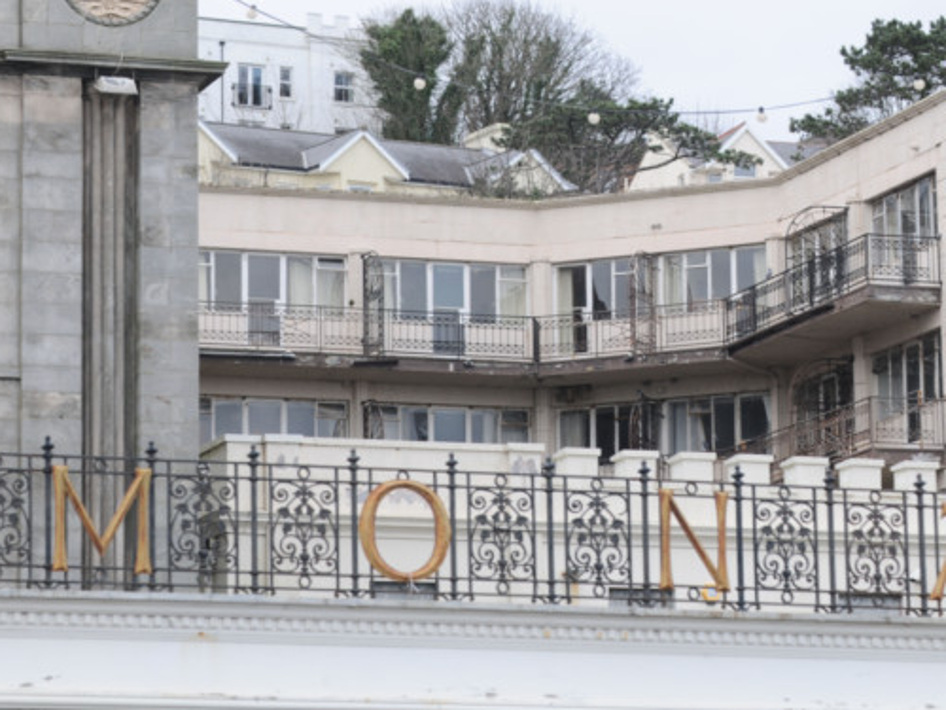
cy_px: 354
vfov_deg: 9.2
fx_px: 4400
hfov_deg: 12.3
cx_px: 532
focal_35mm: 161
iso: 250
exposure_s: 1/125
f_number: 5
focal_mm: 98
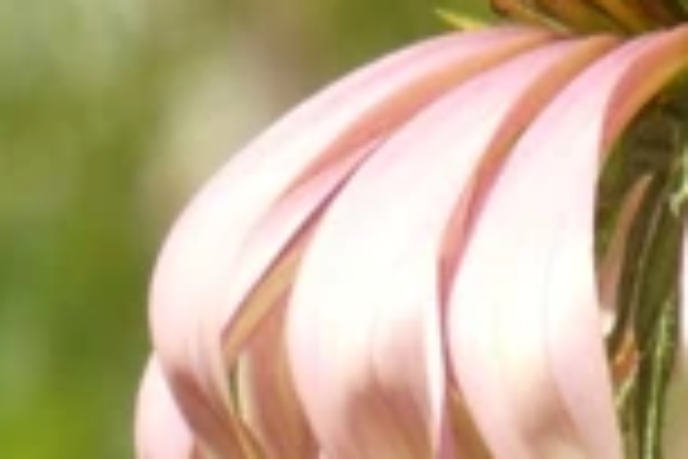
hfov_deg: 1.6
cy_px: -508
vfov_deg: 1.1
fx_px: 24174
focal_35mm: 1265
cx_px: 805
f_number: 7.1
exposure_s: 1/80
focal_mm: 52.2
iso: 80
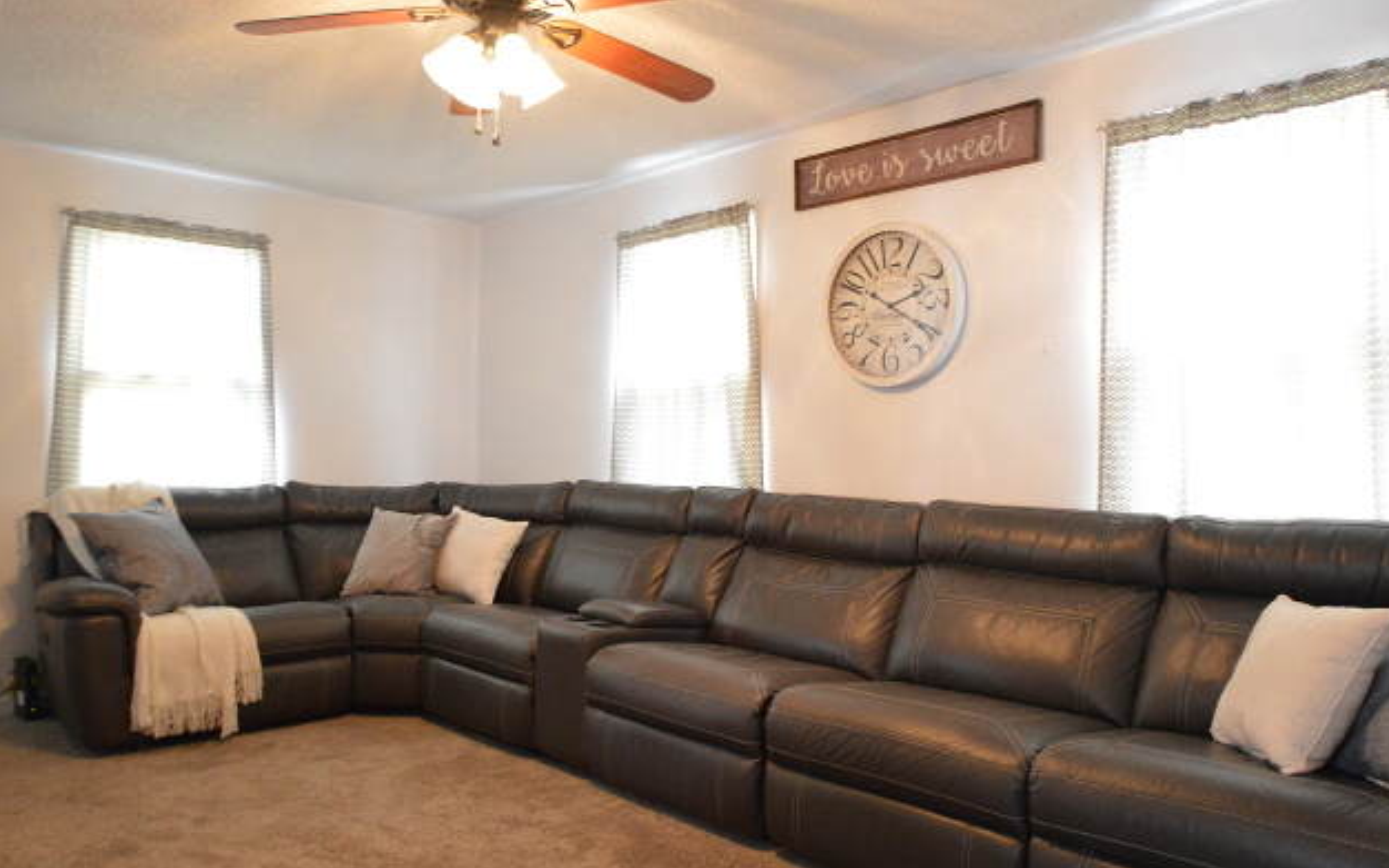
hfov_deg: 72.6
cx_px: 706
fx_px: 946
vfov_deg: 49.2
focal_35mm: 25
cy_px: 453
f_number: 4
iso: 3200
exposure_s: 1/40
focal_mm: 16
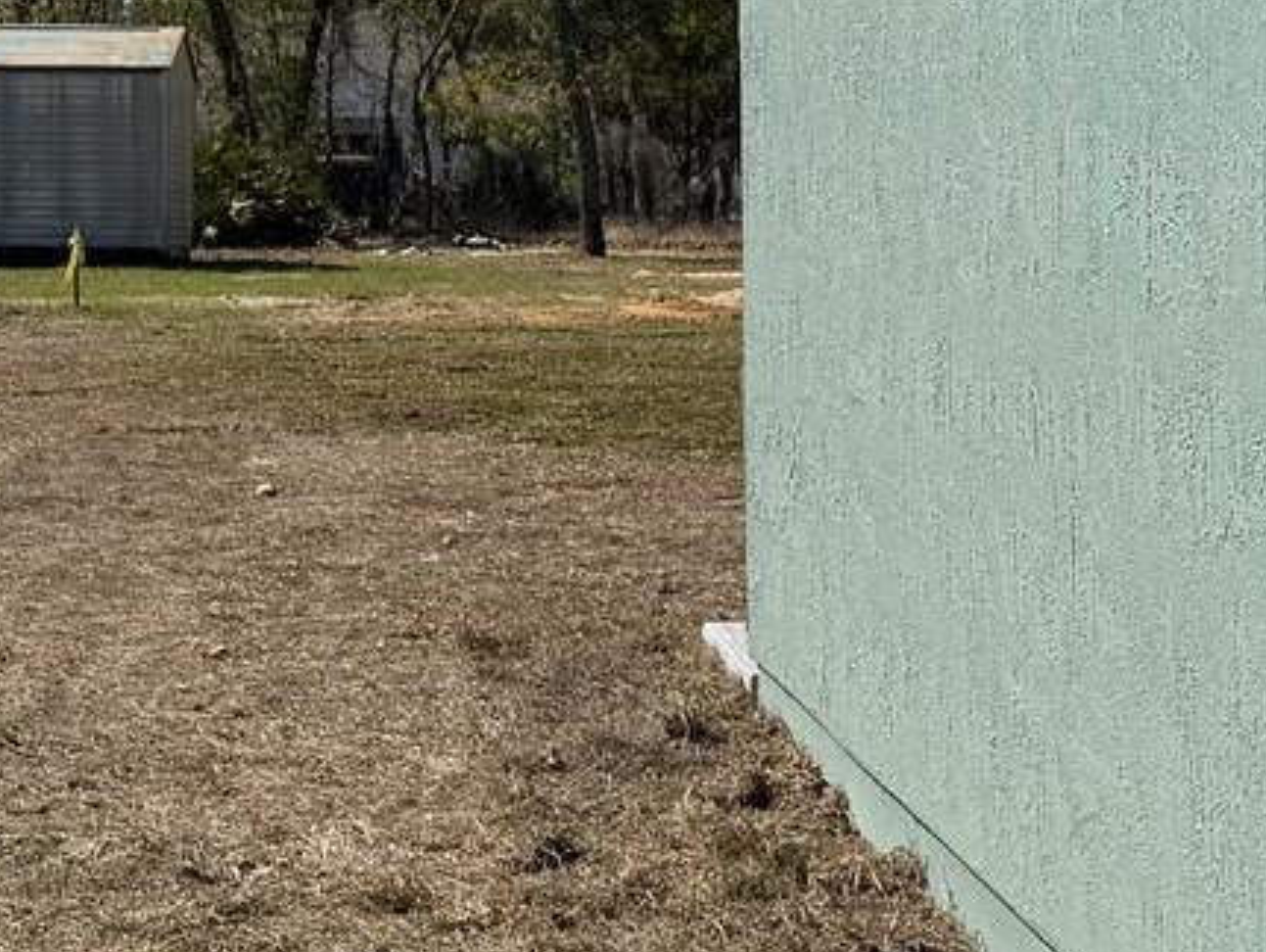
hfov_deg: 21.7
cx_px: 264
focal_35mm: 89
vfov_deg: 16.4
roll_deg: +0.3
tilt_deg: +2.5
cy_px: 103
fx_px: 3258
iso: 80
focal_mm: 6.76
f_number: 1.78
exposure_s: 1/6410
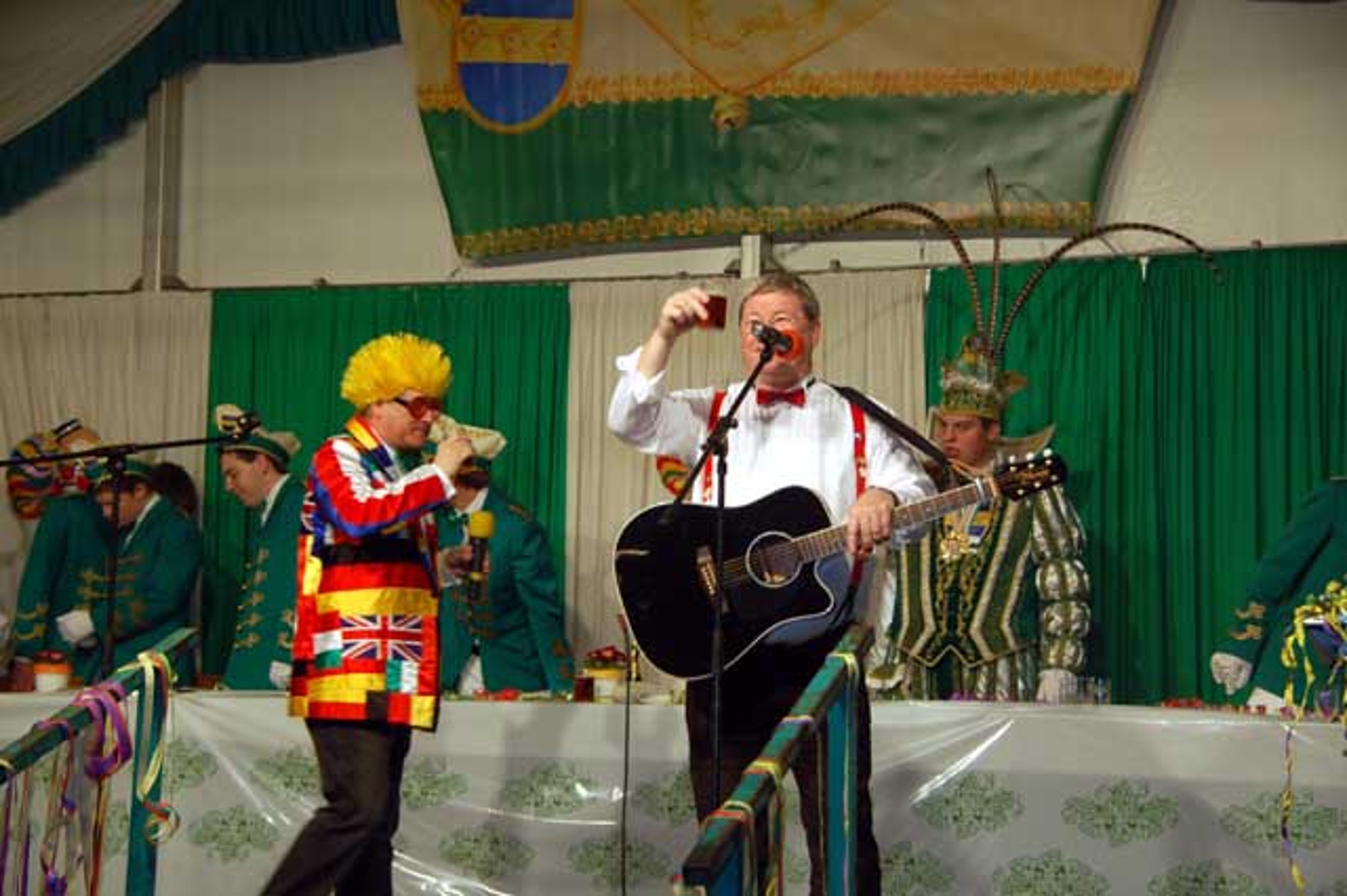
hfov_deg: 29.3
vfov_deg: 19.7
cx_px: 674
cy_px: 448
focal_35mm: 69
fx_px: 2580
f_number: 4.8
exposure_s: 1/60
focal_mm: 46
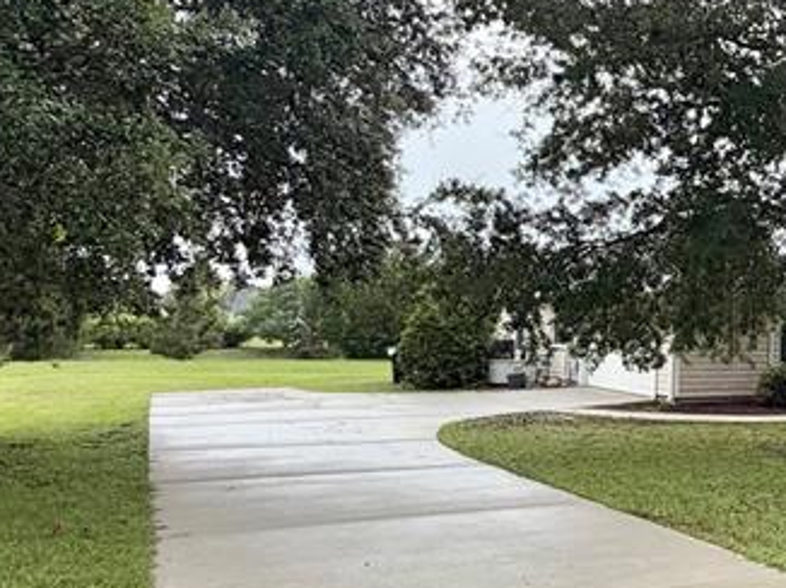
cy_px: 239
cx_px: 825
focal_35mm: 44
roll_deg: -0.8
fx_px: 998
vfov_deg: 32.7
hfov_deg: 37.3
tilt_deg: +4.1
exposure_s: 1/482
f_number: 2.2
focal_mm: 2.22
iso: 64
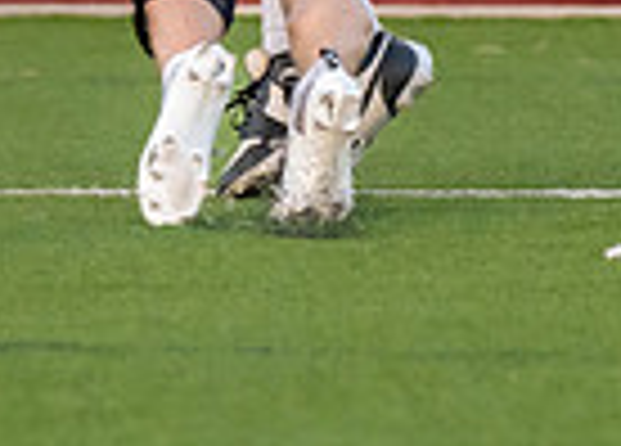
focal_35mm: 777
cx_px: 553
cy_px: -276
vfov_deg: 1.9
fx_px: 13724
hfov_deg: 2.6
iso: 1000
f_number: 2.8
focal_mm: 108
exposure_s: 1/1000
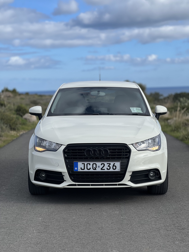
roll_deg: +0.8
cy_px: 126
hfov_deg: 19.1
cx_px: 94
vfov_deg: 25.3
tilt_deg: -3.1
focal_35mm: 77
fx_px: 561
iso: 32
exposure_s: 1/827
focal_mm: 9
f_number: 2.8
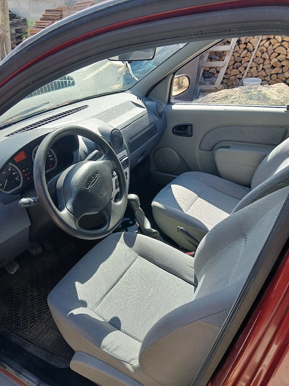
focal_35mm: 27
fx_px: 300
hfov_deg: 51.4
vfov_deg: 65.3
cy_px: 199
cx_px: 140
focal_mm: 3.98
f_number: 1.8
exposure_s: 1/149
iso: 20
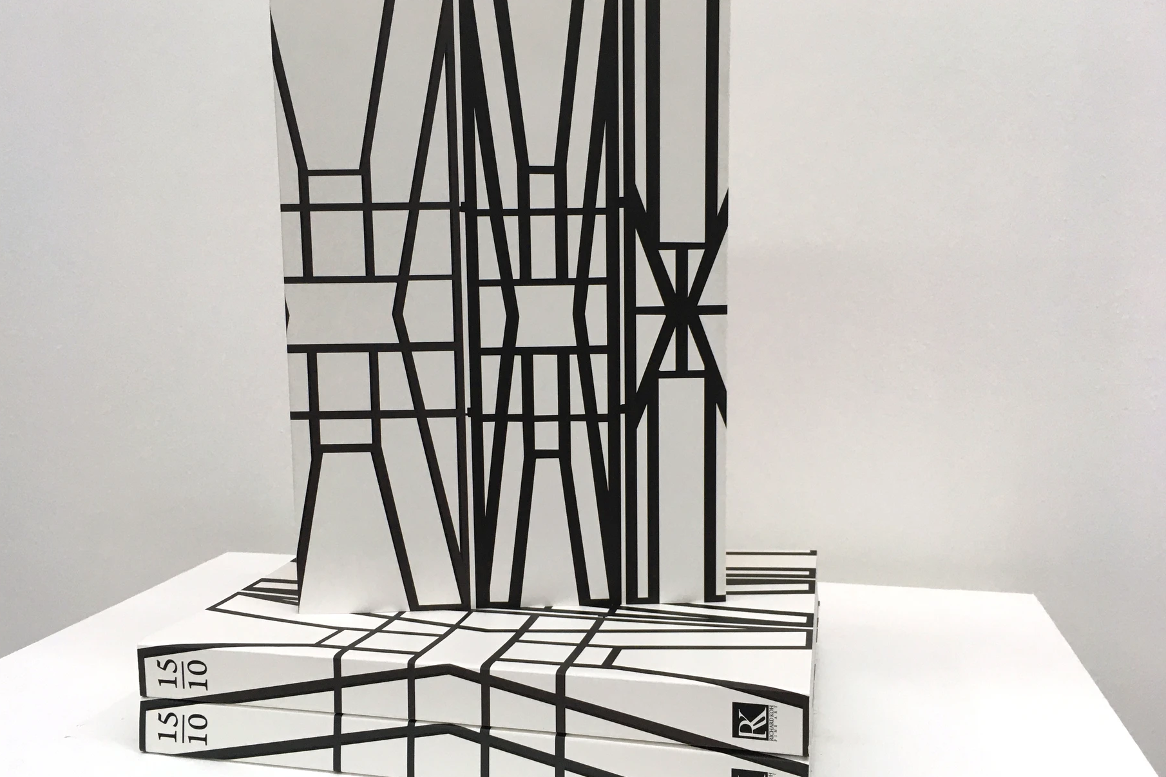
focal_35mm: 32
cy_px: 410
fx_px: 1036
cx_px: 558
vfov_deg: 41.1
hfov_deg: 58.7
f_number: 2.2
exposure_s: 1/33
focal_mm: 4.15
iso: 40
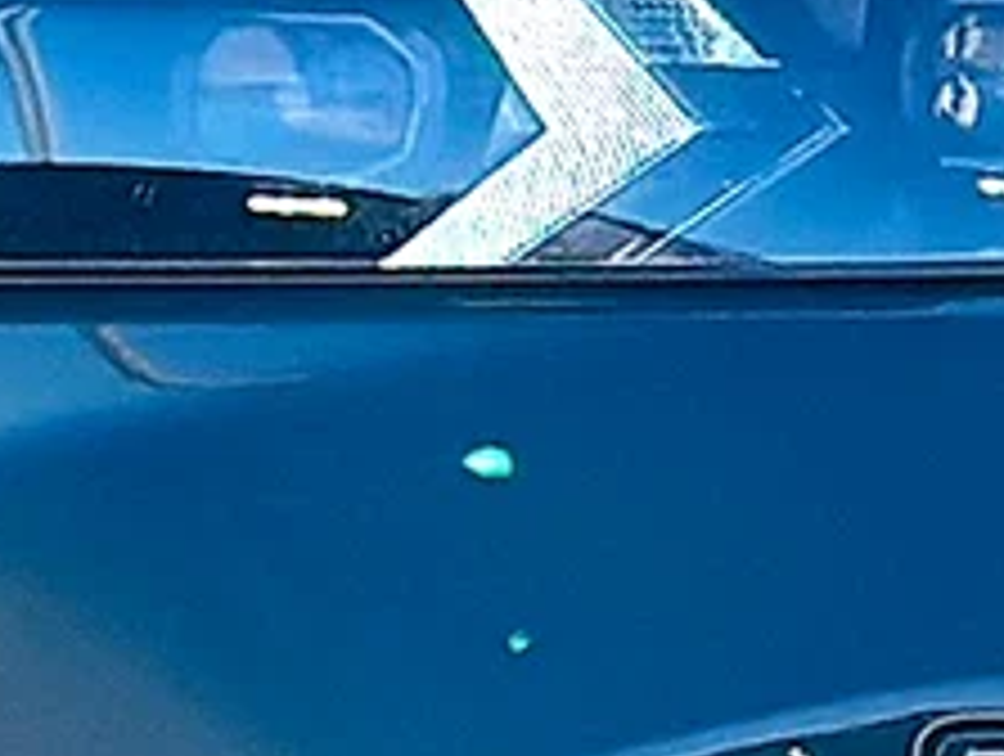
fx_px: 7466
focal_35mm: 257
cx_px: 932
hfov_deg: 7.7
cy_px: 65
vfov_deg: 5.8
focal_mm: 6.86
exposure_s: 1/3077
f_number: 1.78
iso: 100
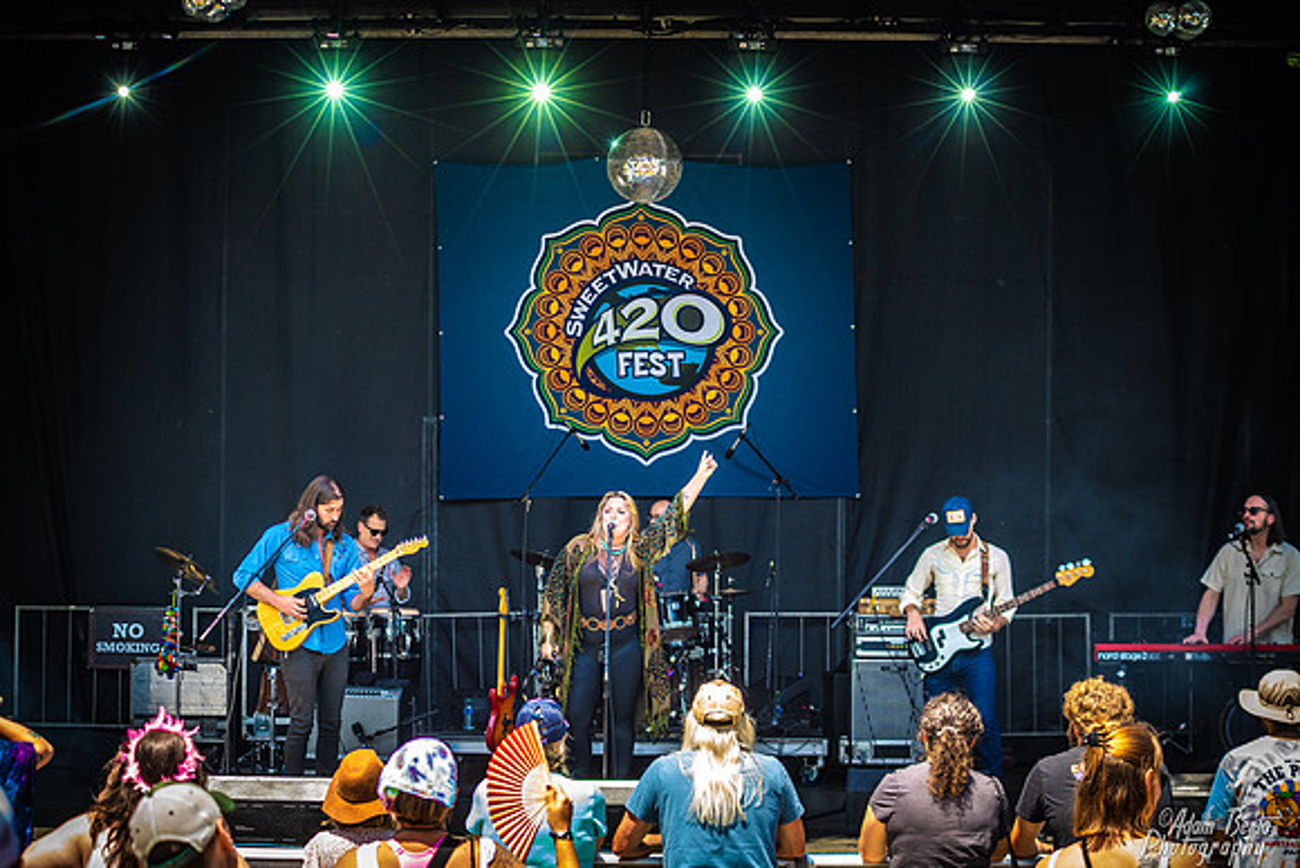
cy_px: 434
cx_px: 618
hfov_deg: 25.7
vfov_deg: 17.3
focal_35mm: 79
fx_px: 2844
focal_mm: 75
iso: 400
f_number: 5.6
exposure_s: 1/320
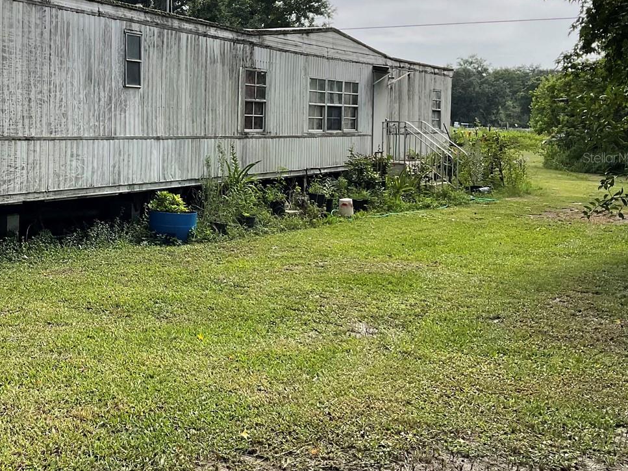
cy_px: 157
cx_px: 125
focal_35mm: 48
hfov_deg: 38.2
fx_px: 871
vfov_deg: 30.0
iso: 16
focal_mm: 3
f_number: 1.8
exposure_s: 1/829
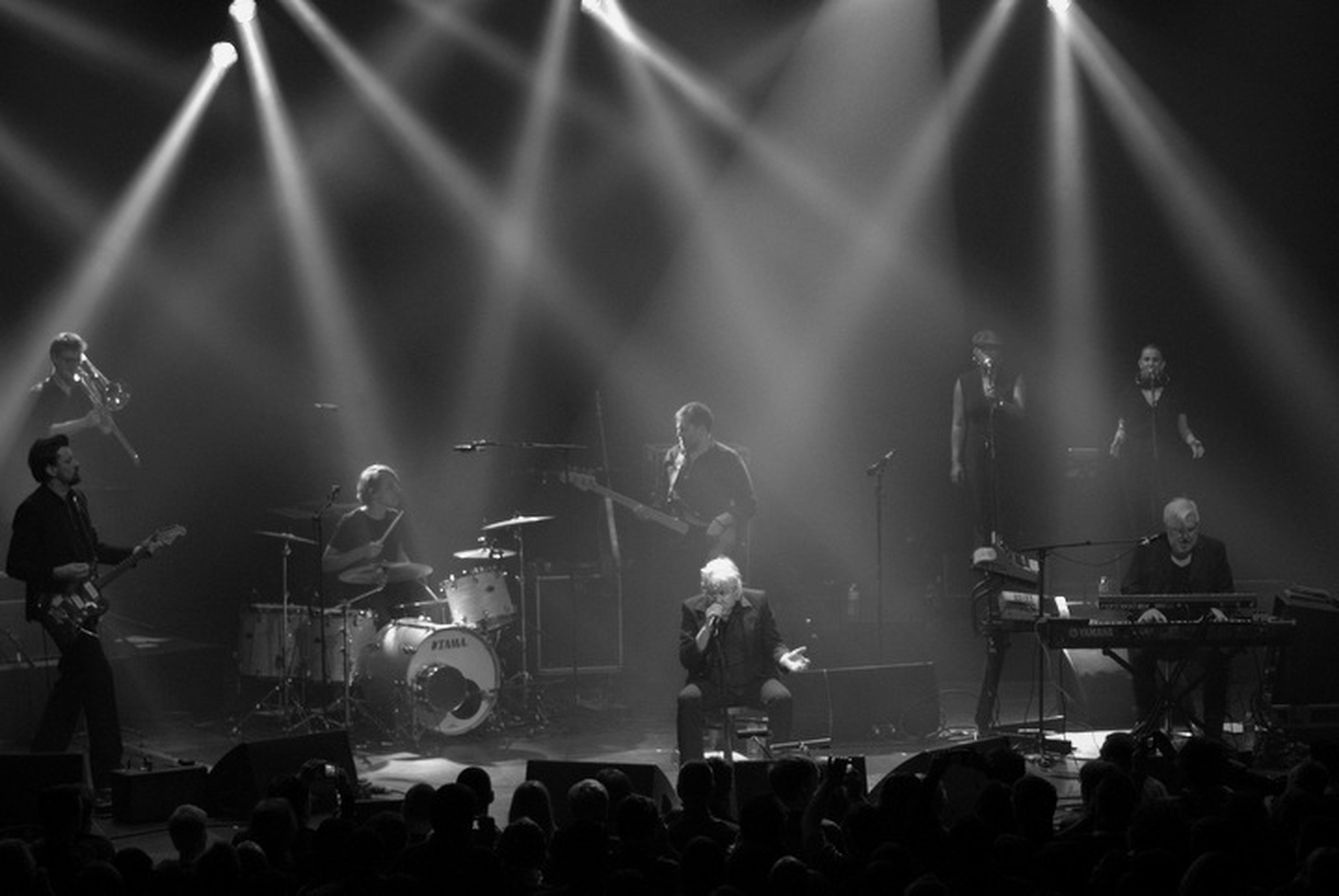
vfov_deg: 13.1
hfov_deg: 19.4
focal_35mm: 105
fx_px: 3910
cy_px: 448
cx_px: 670
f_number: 2.8
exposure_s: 1/125
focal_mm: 70
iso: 2200
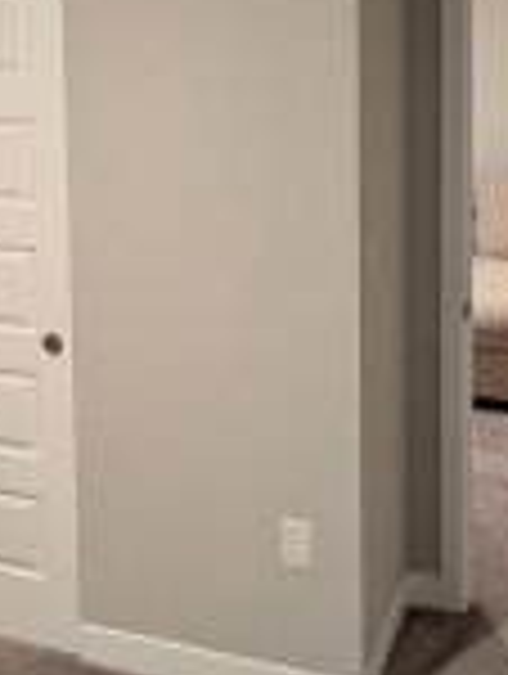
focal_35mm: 53
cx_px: 9
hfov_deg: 26.3
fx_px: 1034
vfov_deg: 35.3
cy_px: 166
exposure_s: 1/24
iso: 134
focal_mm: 2.02
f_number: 1.7
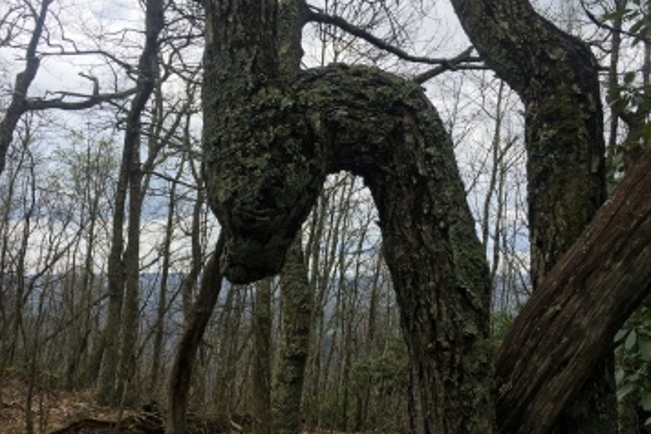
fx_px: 560
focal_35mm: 31
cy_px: 223
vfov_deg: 42.3
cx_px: 329
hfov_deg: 60.3
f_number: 2.2
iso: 25
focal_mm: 4.15
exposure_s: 1/651
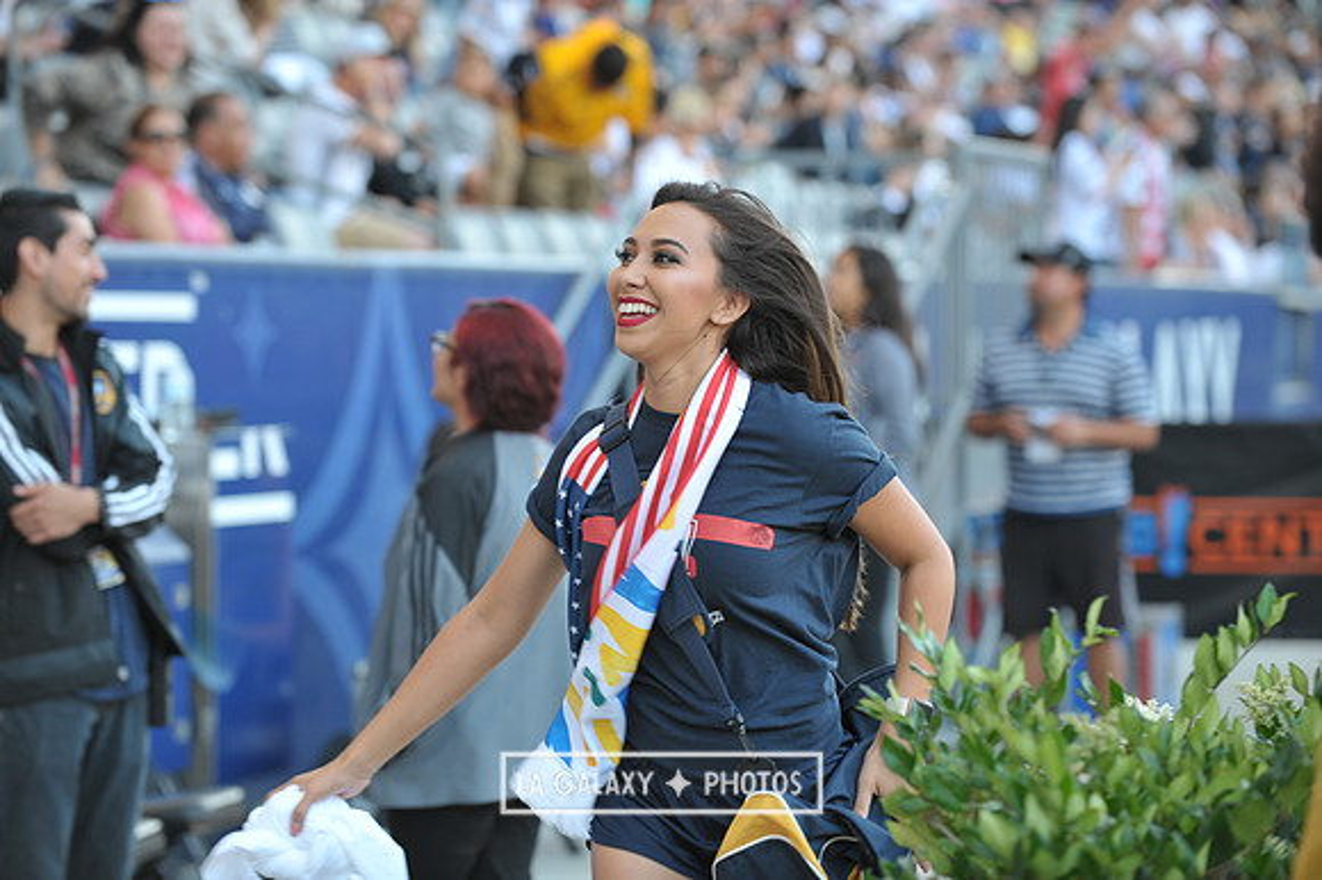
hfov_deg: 15.8
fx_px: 4771
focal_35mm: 130
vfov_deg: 10.5
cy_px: 440
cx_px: 661
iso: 400
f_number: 4
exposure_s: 1/160
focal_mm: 130
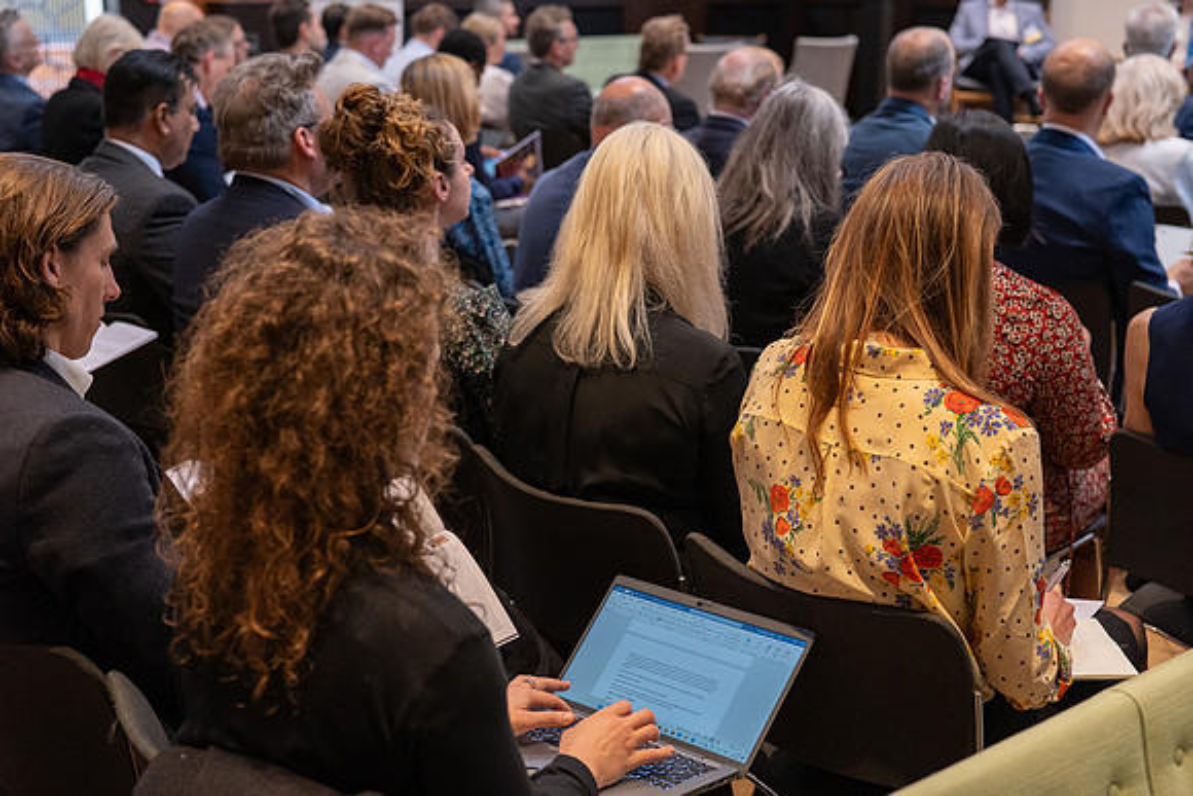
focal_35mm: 50
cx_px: 596
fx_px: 1657
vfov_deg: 27.0
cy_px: 398
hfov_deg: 39.6
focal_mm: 50
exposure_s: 1/400
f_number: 3.5
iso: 2500
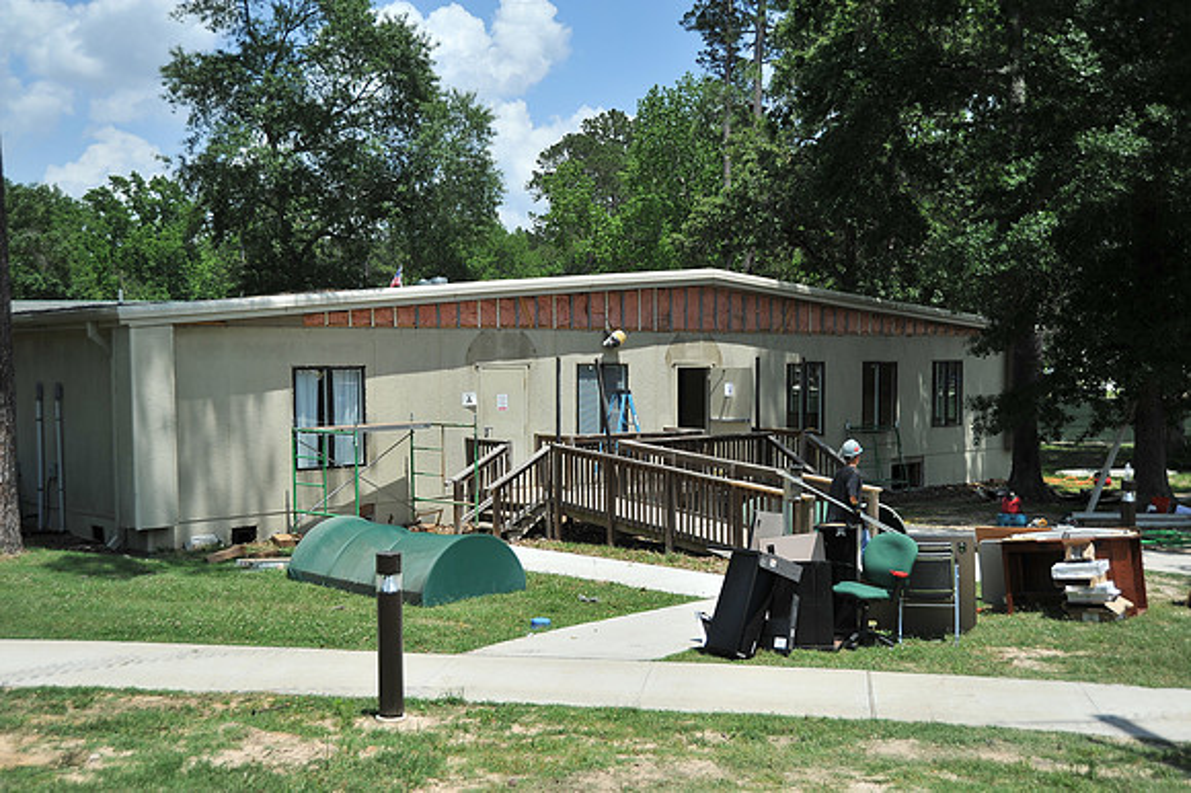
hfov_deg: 48.5
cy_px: 396
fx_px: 1323
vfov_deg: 33.4
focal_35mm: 40
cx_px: 596
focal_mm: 40
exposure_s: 1/1250
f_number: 5.6
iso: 200
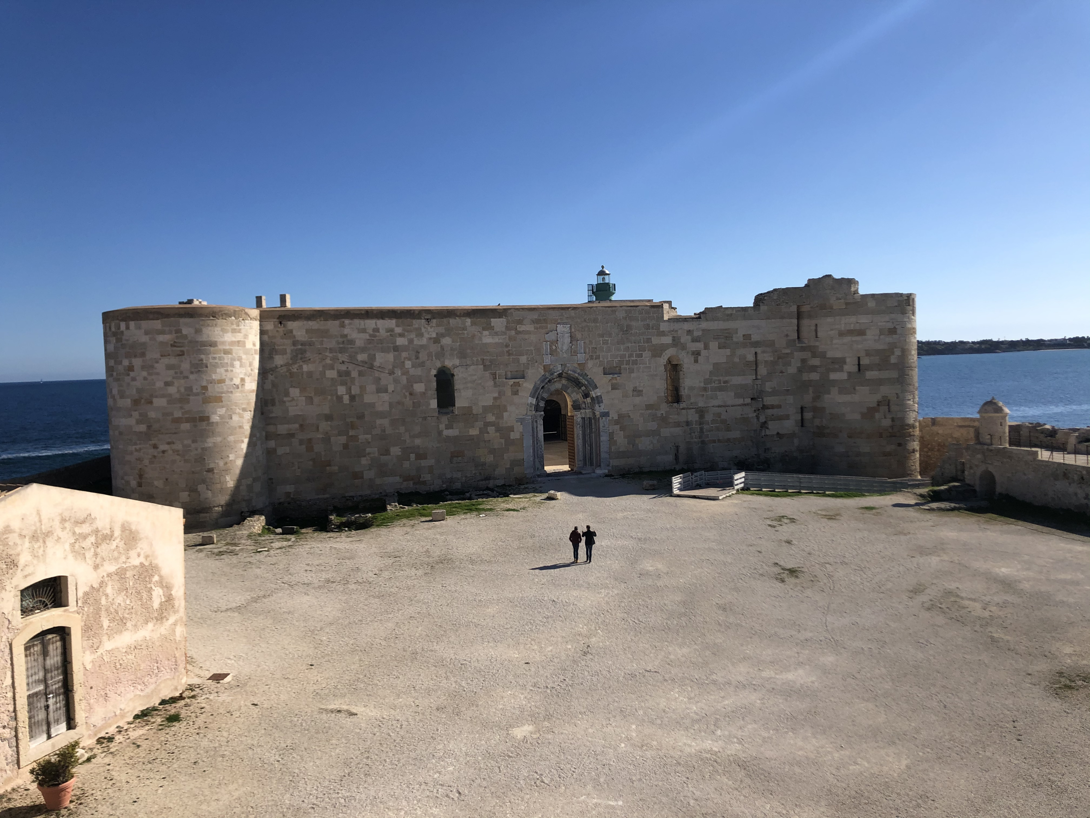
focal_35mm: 28
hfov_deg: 63.4
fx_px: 882
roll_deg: +2.8
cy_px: 409
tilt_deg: -2.9
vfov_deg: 49.7
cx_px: 545
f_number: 1.8
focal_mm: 4
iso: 25
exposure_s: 1/3436
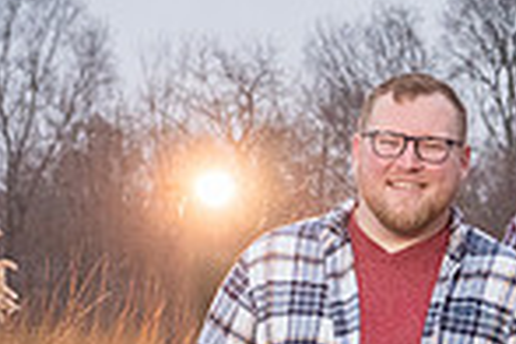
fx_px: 3167
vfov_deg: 6.2
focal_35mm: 221
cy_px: 342
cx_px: 748
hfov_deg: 9.1
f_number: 5.6
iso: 2000
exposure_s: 1/200
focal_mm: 56
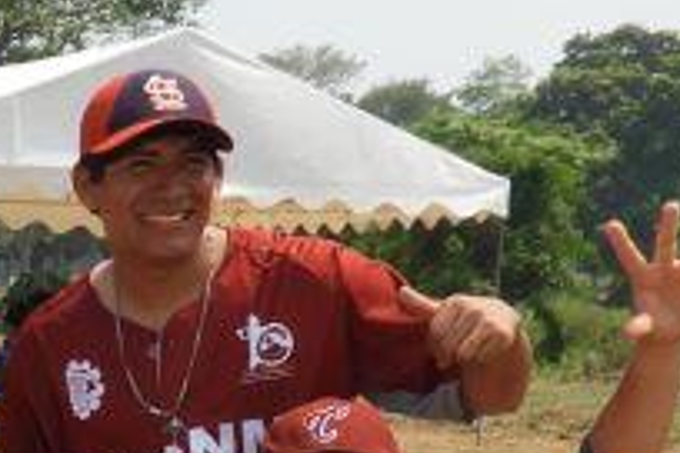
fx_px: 3249
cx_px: -740
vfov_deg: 7.7
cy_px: 819
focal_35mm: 172
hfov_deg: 10.8
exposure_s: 1/1000
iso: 100
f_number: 3.6
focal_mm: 5.9
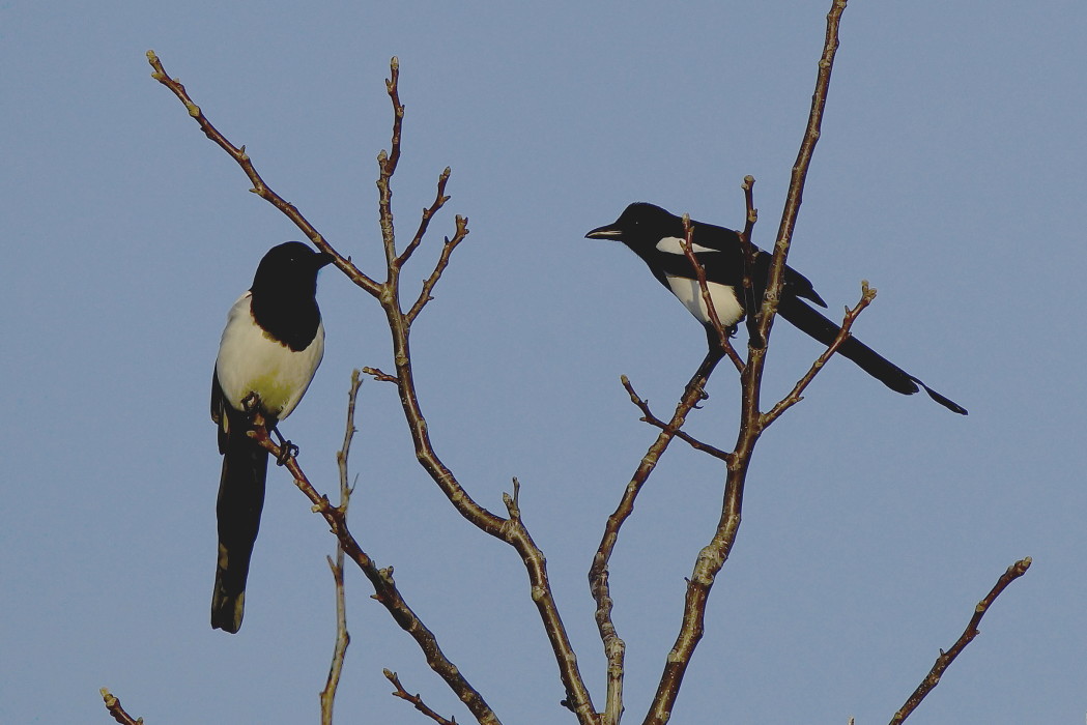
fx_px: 18121
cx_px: 544
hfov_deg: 3.4
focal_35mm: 600
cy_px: 362
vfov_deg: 2.3
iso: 500
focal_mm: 600
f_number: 8
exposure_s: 1/1600
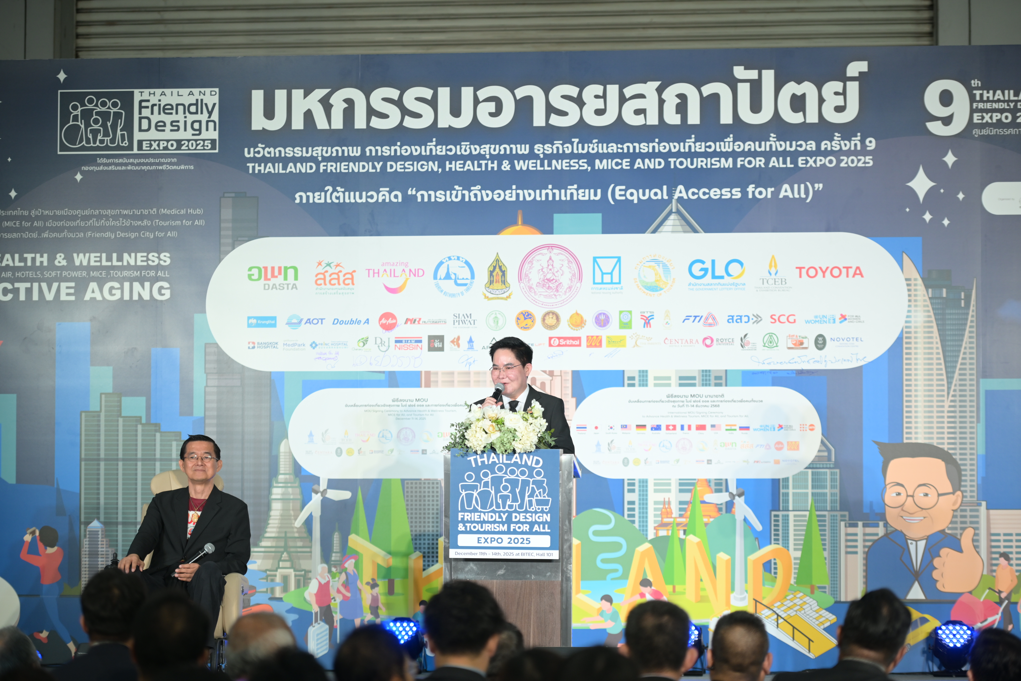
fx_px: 3176
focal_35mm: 112
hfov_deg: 18.3
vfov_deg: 12.2
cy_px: 340
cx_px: 510
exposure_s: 1/250
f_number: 2.8
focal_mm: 112
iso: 500
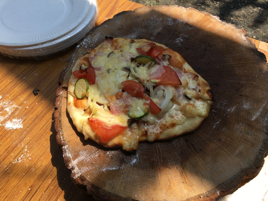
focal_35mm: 29
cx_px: 134
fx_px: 225
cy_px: 100
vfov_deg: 48.2
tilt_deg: -53.9
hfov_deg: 61.7
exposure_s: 1/1012
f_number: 2.2
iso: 25
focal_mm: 4.15
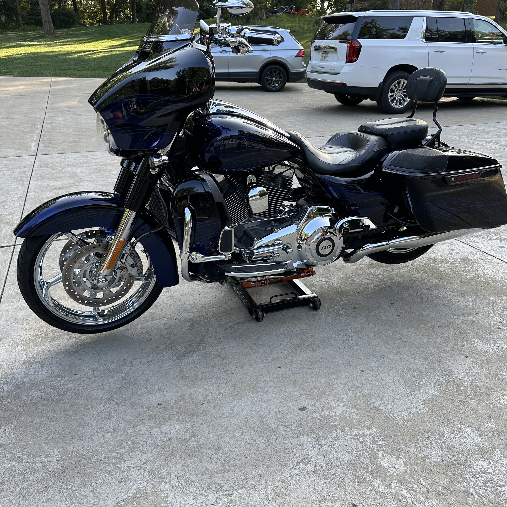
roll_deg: +0.8
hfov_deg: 55.6
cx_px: 259
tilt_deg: -17.4
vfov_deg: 55.6
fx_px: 481
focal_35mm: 29
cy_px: 233
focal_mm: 6.86
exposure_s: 1/475
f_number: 1.78
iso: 80
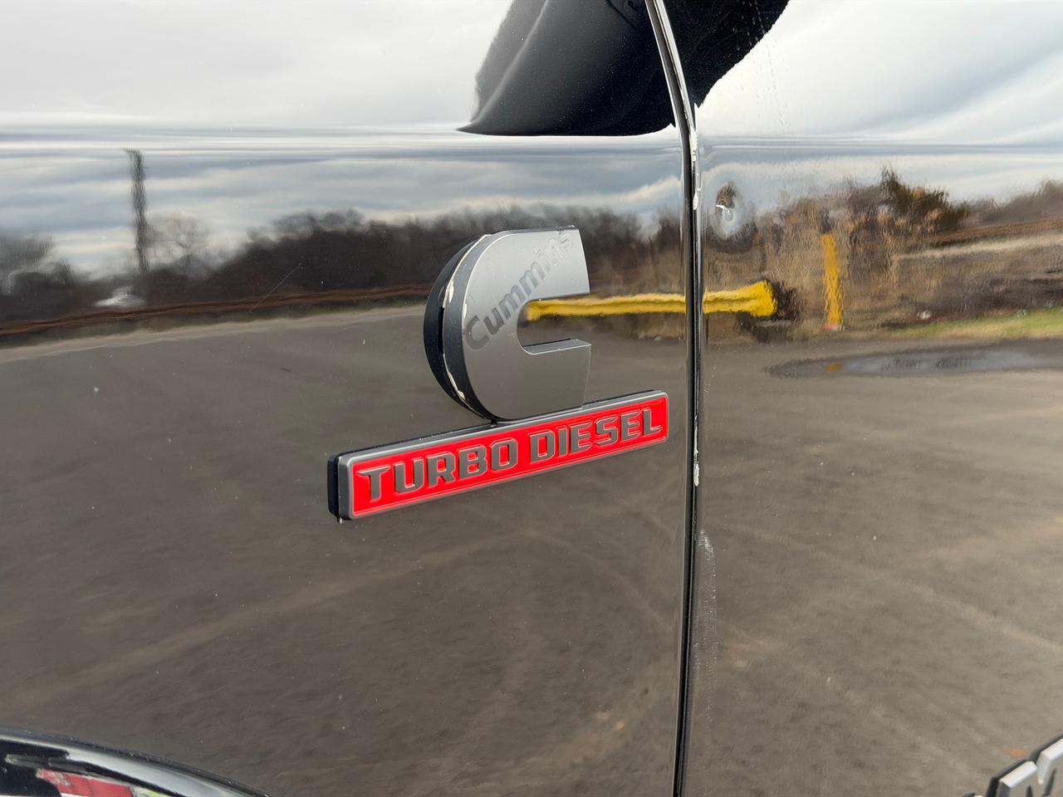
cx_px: 532
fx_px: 1474
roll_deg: -0.7
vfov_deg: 30.3
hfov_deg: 39.7
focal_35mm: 48
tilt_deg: -14.2
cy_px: 398
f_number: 1.78
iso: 64
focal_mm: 6.76
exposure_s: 1/179
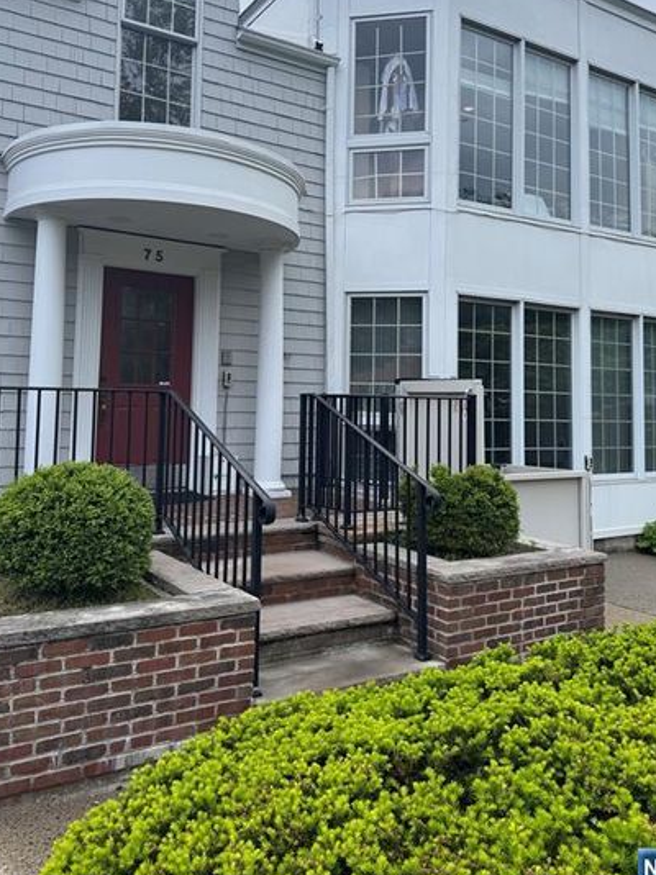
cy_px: 342
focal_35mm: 30
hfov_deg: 46.7
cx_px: 313
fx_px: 759
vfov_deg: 59.4
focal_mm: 6.76
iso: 80
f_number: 1.78
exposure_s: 1/966
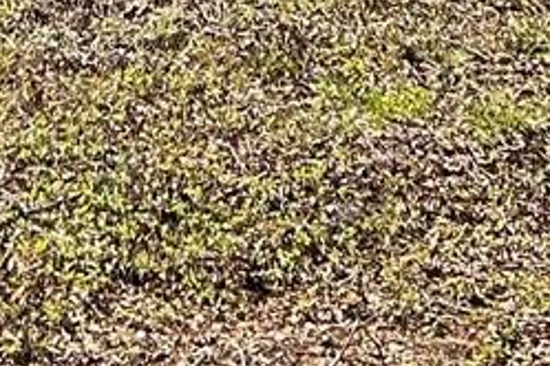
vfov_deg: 7.2
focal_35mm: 174
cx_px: 99
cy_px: -670
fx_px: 2658
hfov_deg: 11.8
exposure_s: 1/2915
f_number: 1.5
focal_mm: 5.7
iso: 50
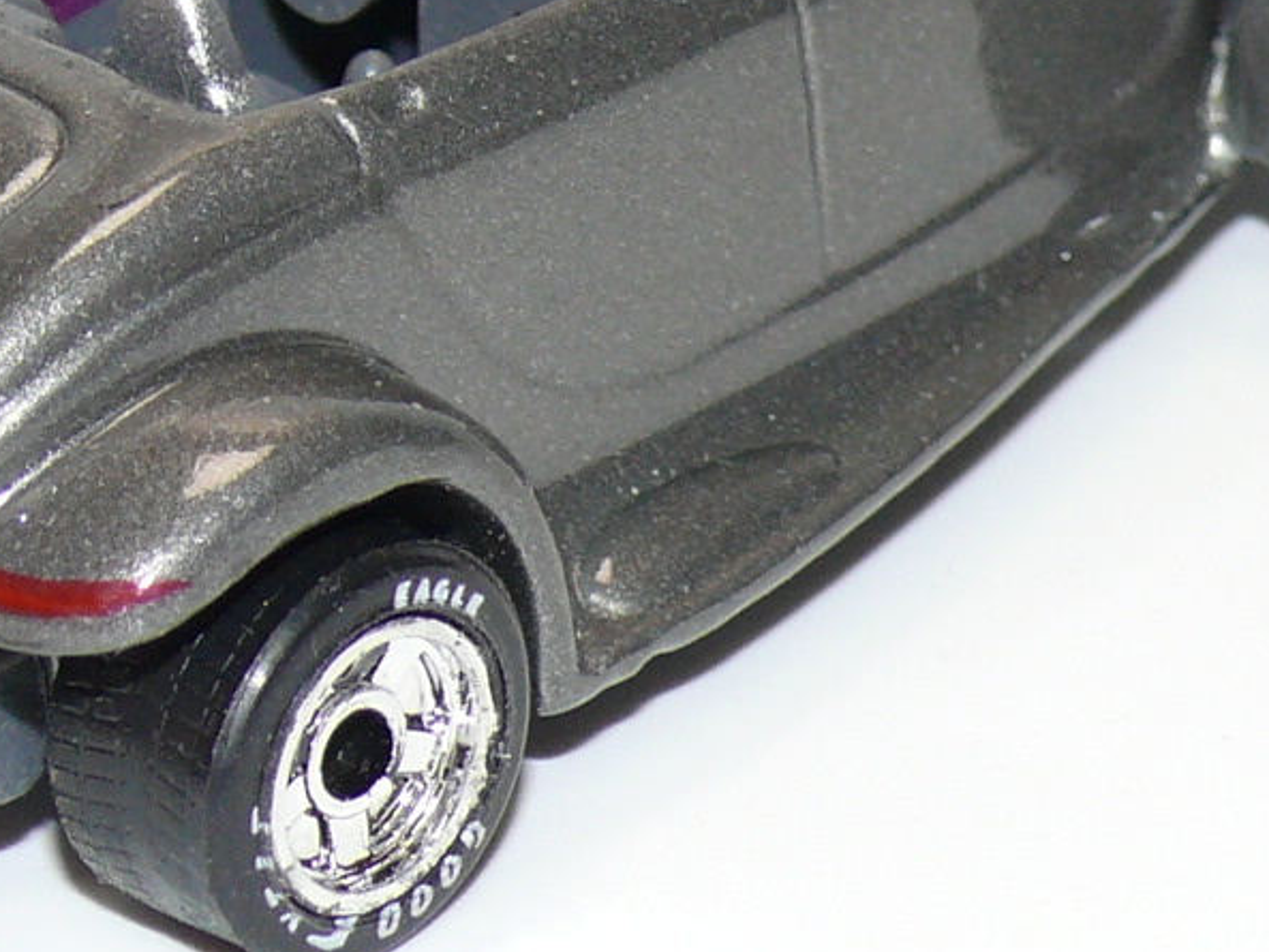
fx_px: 10193
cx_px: 640
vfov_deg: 5.3
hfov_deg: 7.1
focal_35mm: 278
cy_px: 143
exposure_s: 1/30
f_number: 4
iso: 100
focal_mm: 13.4
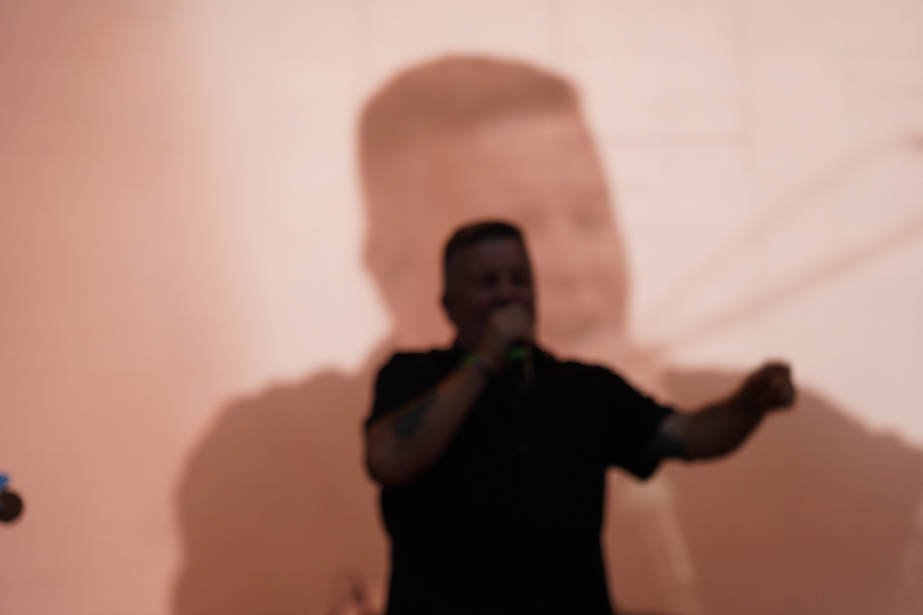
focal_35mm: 105
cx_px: 462
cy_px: 308
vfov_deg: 13.0
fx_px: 2692
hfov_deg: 19.5
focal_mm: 105
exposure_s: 1/160
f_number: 4
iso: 320
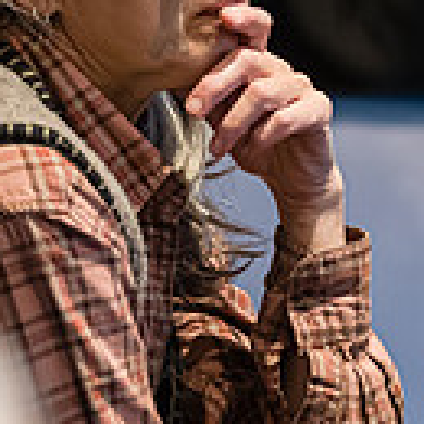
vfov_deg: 2.9
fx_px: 8481
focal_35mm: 612
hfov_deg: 2.9
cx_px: 246
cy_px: -37
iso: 8000
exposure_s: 1/125
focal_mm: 150
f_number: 2.8
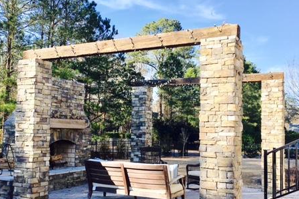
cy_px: 112
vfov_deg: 31.1
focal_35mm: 43
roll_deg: -1.3
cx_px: 119
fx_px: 357
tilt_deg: +4.6
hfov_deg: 45.2
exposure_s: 1/725
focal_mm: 4.15
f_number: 2.2
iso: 25
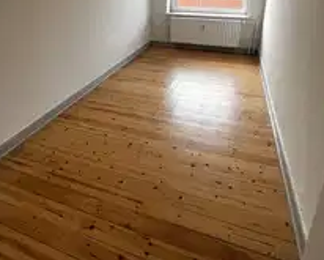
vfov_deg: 57.0
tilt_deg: -18.1
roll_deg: +0.3
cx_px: 150
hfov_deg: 72.5
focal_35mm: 23
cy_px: 57
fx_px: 221
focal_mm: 1.57
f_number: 1.8
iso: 32
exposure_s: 1/171
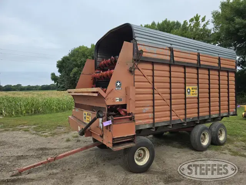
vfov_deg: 58.9
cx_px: 123
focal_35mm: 23
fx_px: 163
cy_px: 92
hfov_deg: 73.9
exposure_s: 1/380
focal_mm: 6.3
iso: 12
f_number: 1.7
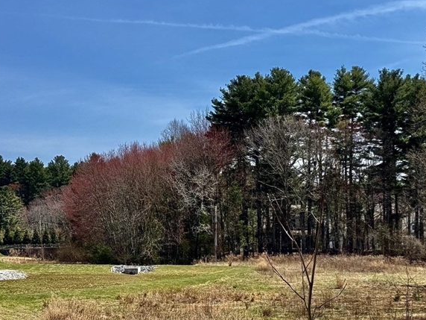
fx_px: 1058
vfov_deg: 17.1
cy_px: 234
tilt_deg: +1.0
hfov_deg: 22.5
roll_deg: -0.1
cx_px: 322
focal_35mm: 86
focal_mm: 6.76
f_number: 1.78
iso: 64
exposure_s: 1/3534
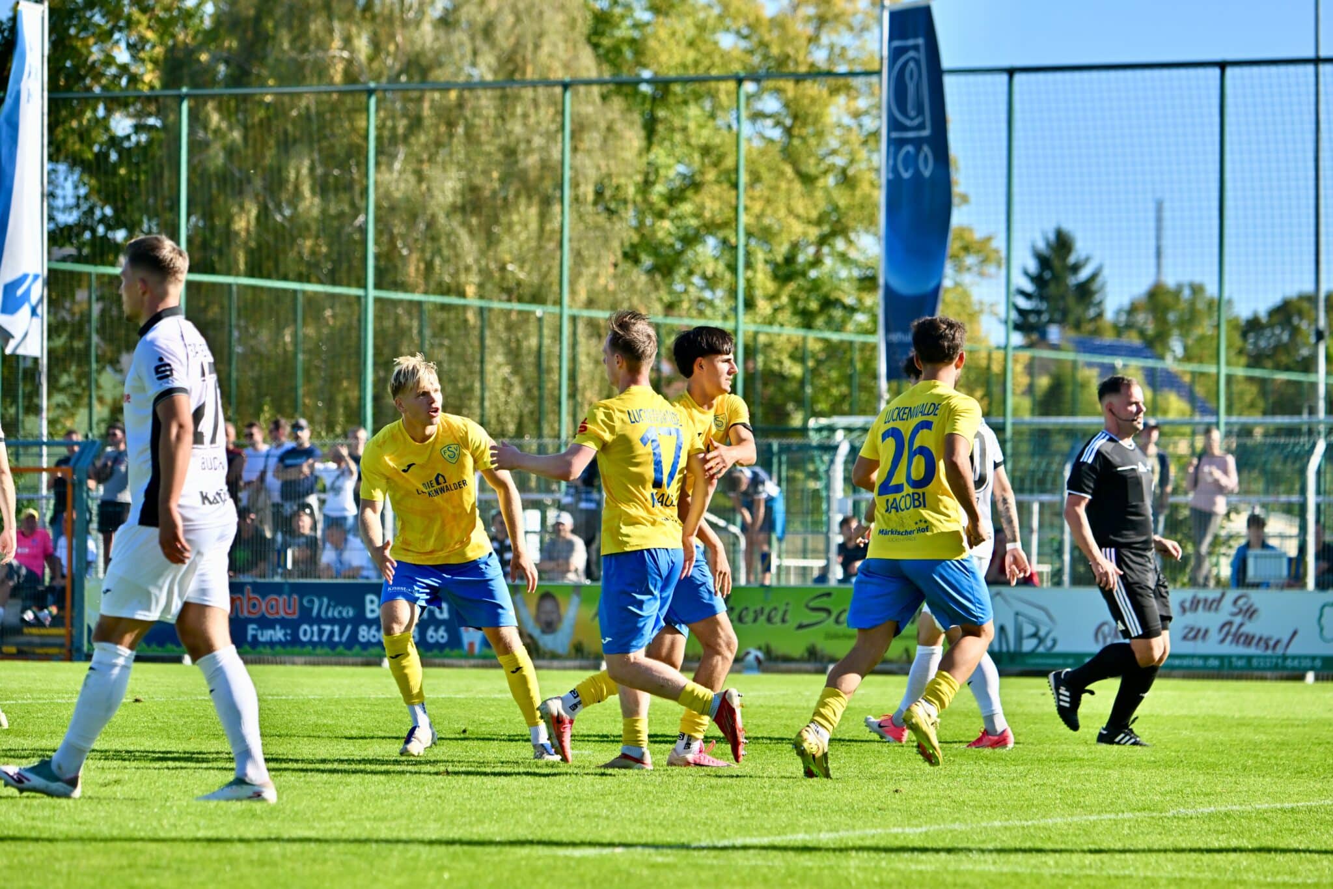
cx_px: 666
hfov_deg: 11.1
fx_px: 6849
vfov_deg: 7.4
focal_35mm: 185
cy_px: 444
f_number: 5.3
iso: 320
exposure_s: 1/1600
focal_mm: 185
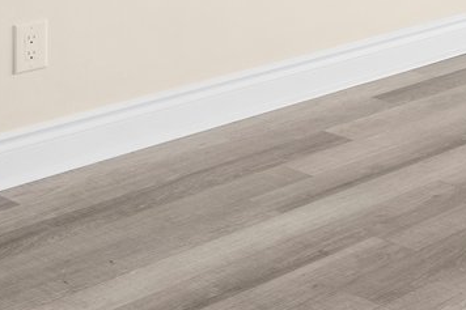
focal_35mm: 92
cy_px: -252
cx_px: 755
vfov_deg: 13.3
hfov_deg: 18.7
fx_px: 1190
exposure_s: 1/8
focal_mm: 16
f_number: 9
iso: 320
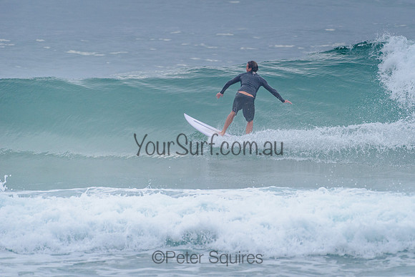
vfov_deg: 2.2
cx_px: 254
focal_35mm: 613
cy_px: 107
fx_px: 7066
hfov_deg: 3.4
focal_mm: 500
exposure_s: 1/2000
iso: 1100
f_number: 5.6
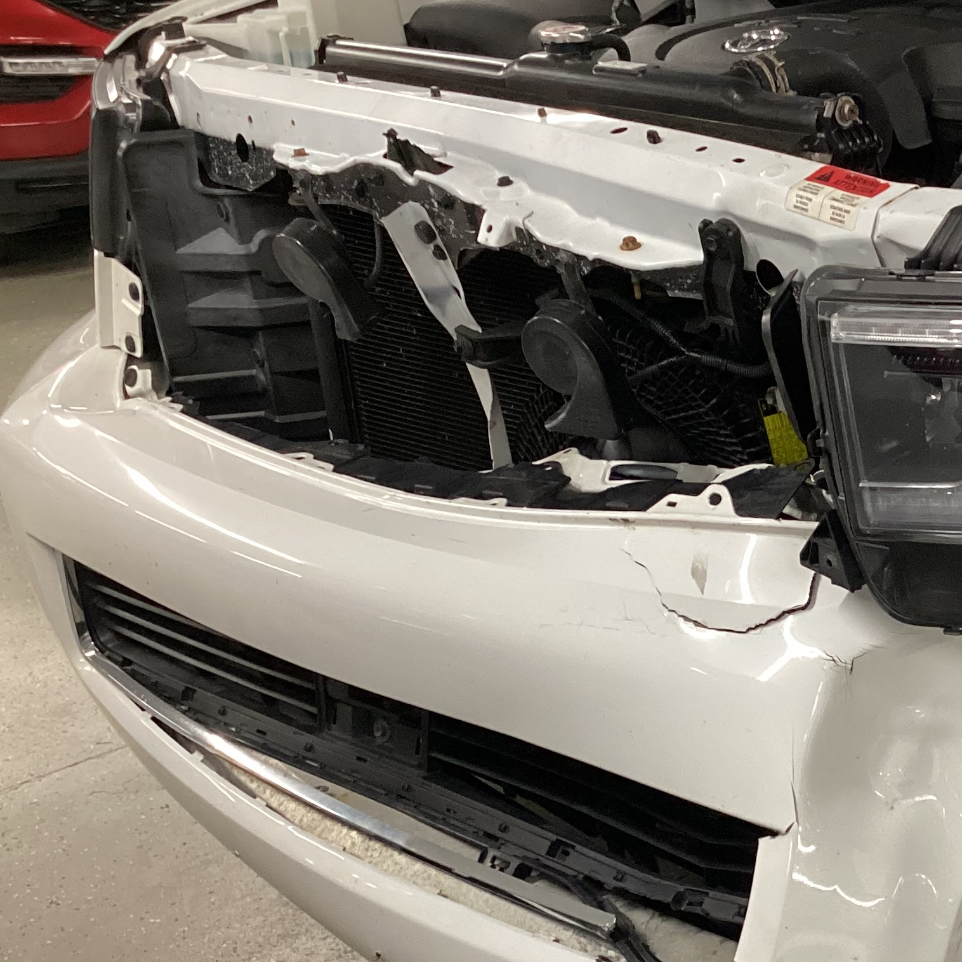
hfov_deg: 27.8
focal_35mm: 59
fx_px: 1855
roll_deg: +3.6
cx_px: 891
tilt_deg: -27.6
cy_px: 711
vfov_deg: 28.7
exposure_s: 1/50
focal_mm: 3.3
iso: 250
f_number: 2.4
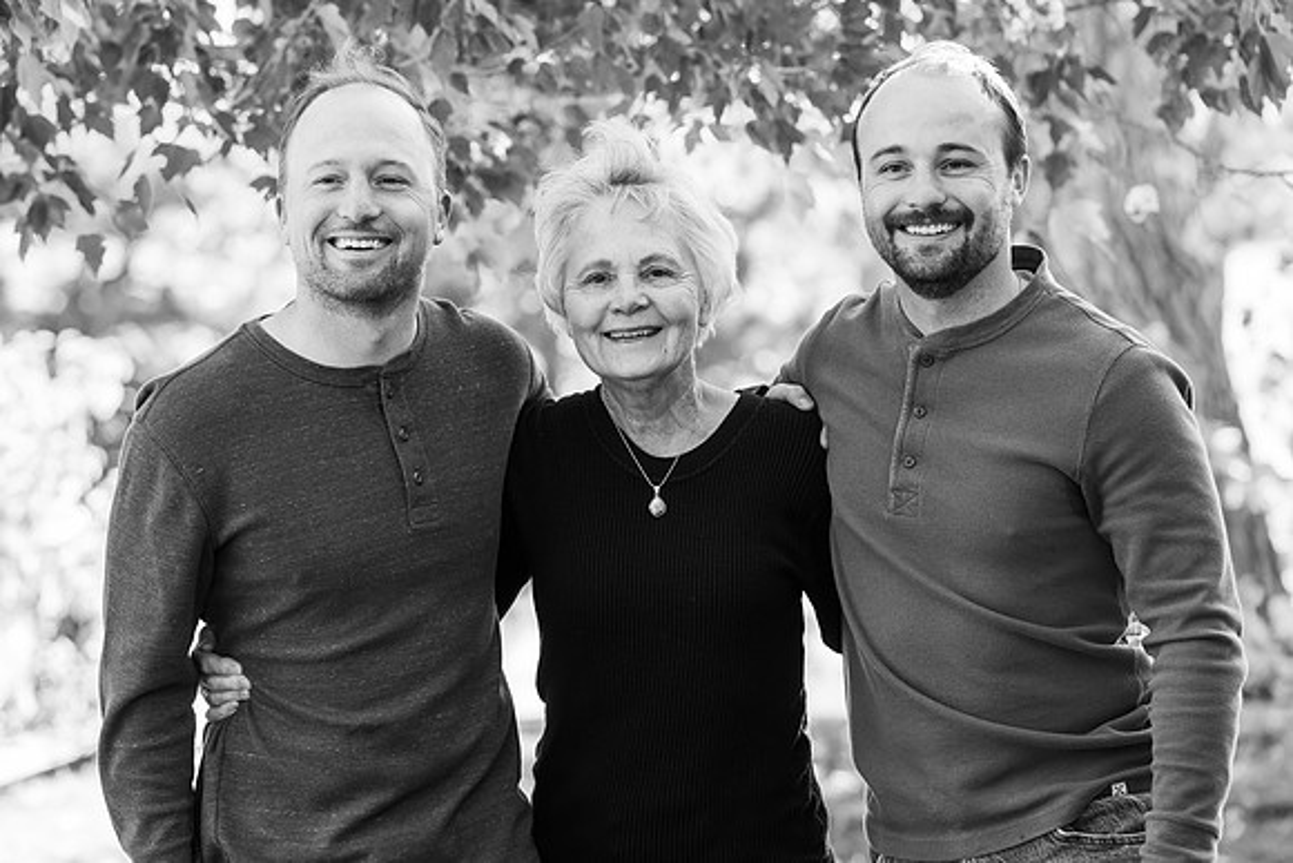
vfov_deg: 8.4
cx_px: 646
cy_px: 432
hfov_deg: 12.6
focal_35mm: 163
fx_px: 5856
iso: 1000
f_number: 5.6
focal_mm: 163
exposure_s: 1/250
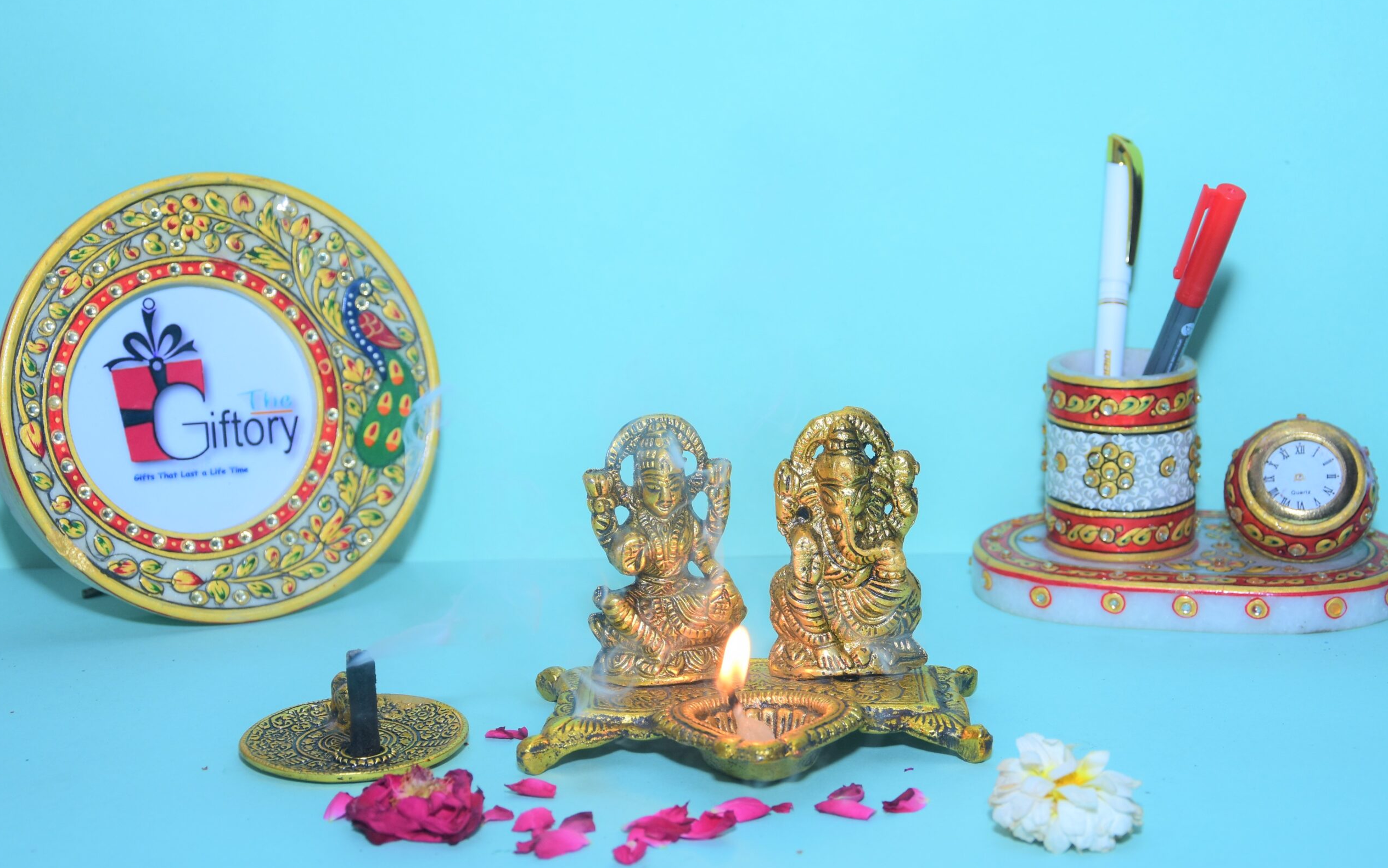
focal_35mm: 65
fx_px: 2459
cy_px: 435
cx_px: 697
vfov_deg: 20.0
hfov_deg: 31.5
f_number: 4.8
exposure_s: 1/125
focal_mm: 42
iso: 250
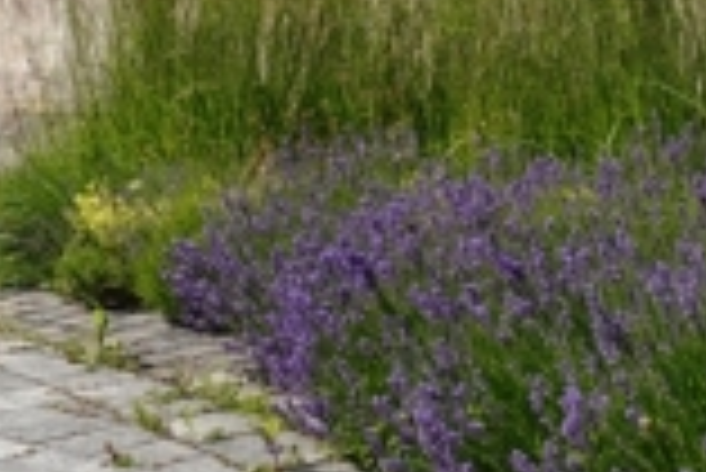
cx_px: 816
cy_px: 22
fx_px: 1433
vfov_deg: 18.3
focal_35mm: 73
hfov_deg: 25.3
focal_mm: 9.46
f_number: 8
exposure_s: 1/200
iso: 100
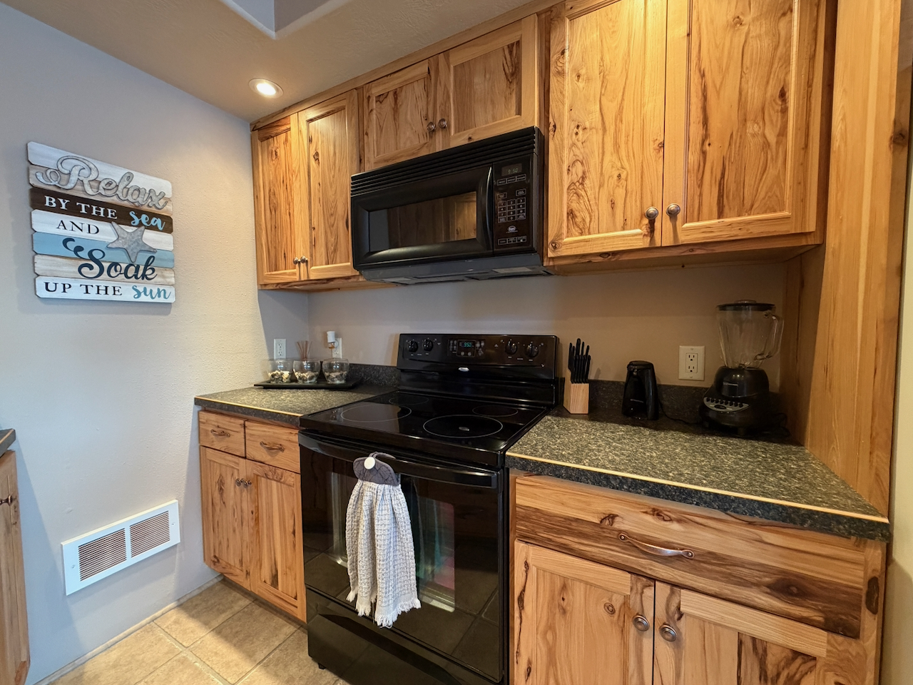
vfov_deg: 85.7
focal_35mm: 14
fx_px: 369
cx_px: 456
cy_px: 342
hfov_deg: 102.1
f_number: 2.2
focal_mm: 2.22
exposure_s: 1/60
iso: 400
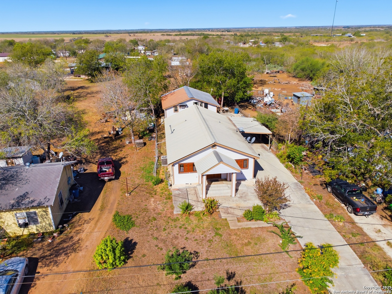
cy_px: 147
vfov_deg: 56.8
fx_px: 272
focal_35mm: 24
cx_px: 196
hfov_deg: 71.6
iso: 100
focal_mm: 4.5
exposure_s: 1/2004
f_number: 2.8
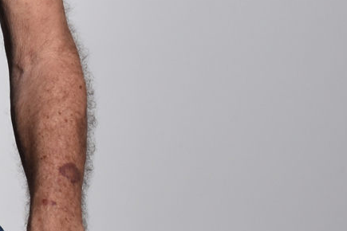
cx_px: -355
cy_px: -67
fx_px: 1725
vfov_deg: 7.6
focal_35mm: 179
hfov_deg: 10.5
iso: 100
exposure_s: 1/160
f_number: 6.3
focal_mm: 22
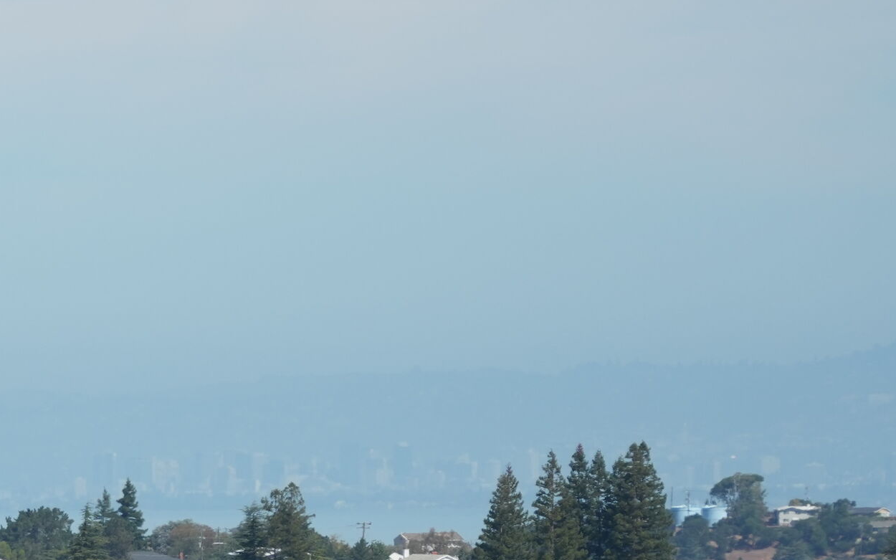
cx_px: -211
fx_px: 16432
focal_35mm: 673
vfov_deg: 1.9
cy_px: 830
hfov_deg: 3.1
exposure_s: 1/1600
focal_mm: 191
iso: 320
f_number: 6.3
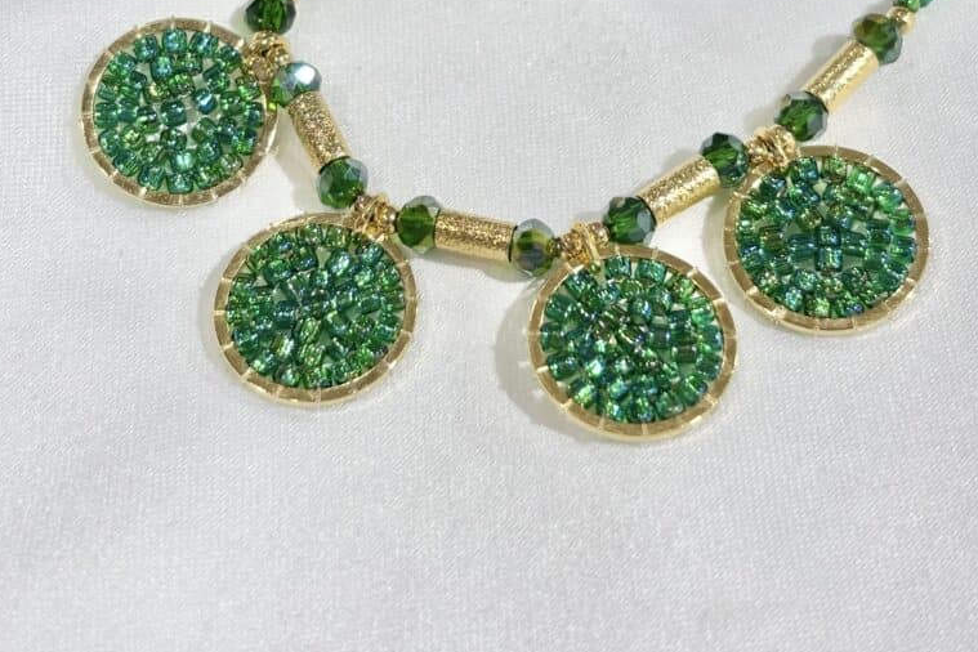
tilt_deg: -53.8
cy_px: 22
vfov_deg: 18.3
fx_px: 1983
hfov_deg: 27.7
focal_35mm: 73
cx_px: 486
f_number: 1.6
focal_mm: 5.96
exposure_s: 1/234
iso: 32
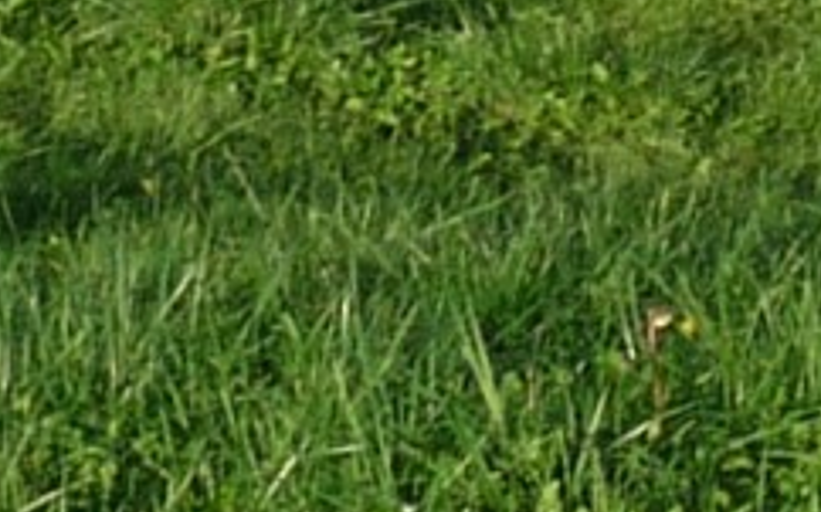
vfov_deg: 4.7
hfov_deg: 7.4
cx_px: 1652
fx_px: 6106
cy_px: -753
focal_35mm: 273
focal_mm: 4.8
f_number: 5.6
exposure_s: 1/200
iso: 100
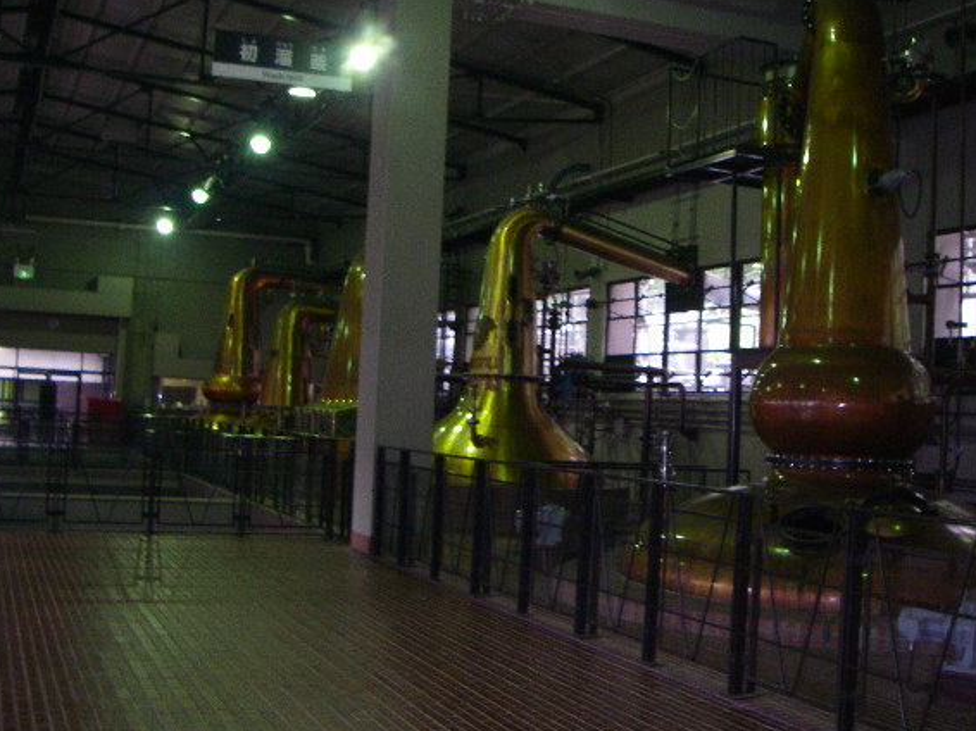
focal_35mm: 43
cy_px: 350
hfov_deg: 43.9
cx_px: 486
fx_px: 1212
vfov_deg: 33.6
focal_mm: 6.3
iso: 320
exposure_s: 1/40
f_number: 3.3
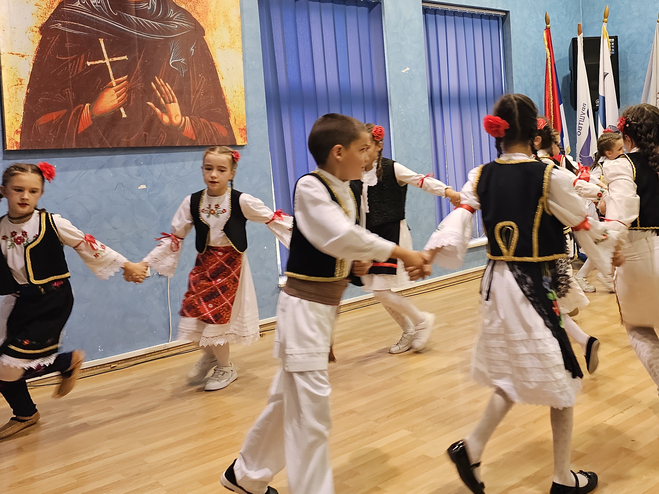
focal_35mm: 38
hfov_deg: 47.6
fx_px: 723
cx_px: 473
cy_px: 165
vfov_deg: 37.3
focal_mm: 6.3
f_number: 1.7
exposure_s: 1/100
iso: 160
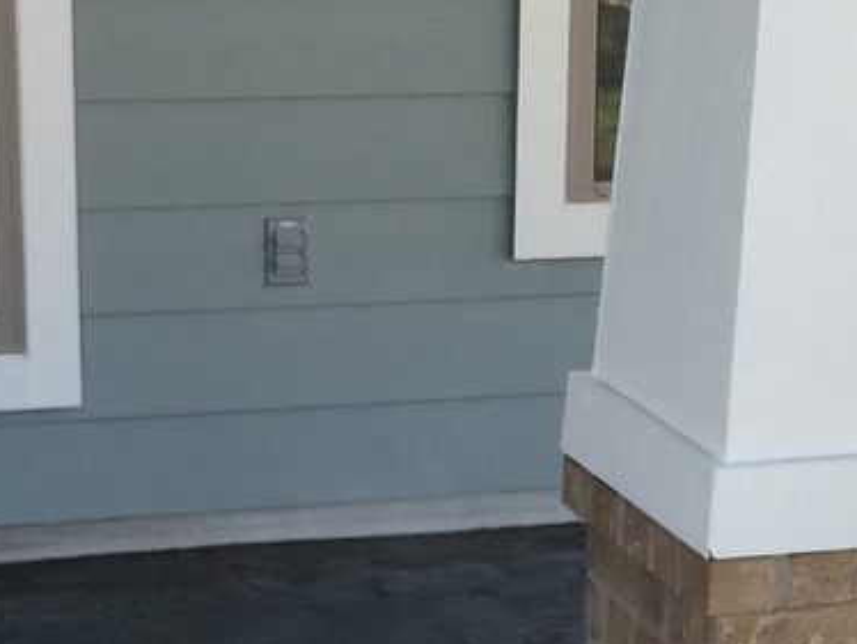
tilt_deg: -19.3
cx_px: 500
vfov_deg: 11.8
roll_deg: -2.4
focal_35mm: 124
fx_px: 3072
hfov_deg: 15.9
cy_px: 710
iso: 32
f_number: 2.2
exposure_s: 1/439
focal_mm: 4.15
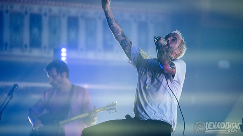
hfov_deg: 9.5
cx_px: 131
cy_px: 49
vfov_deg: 5.3
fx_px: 1463
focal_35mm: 227
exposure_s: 1/1000
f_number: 3.2
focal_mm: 200
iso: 2500
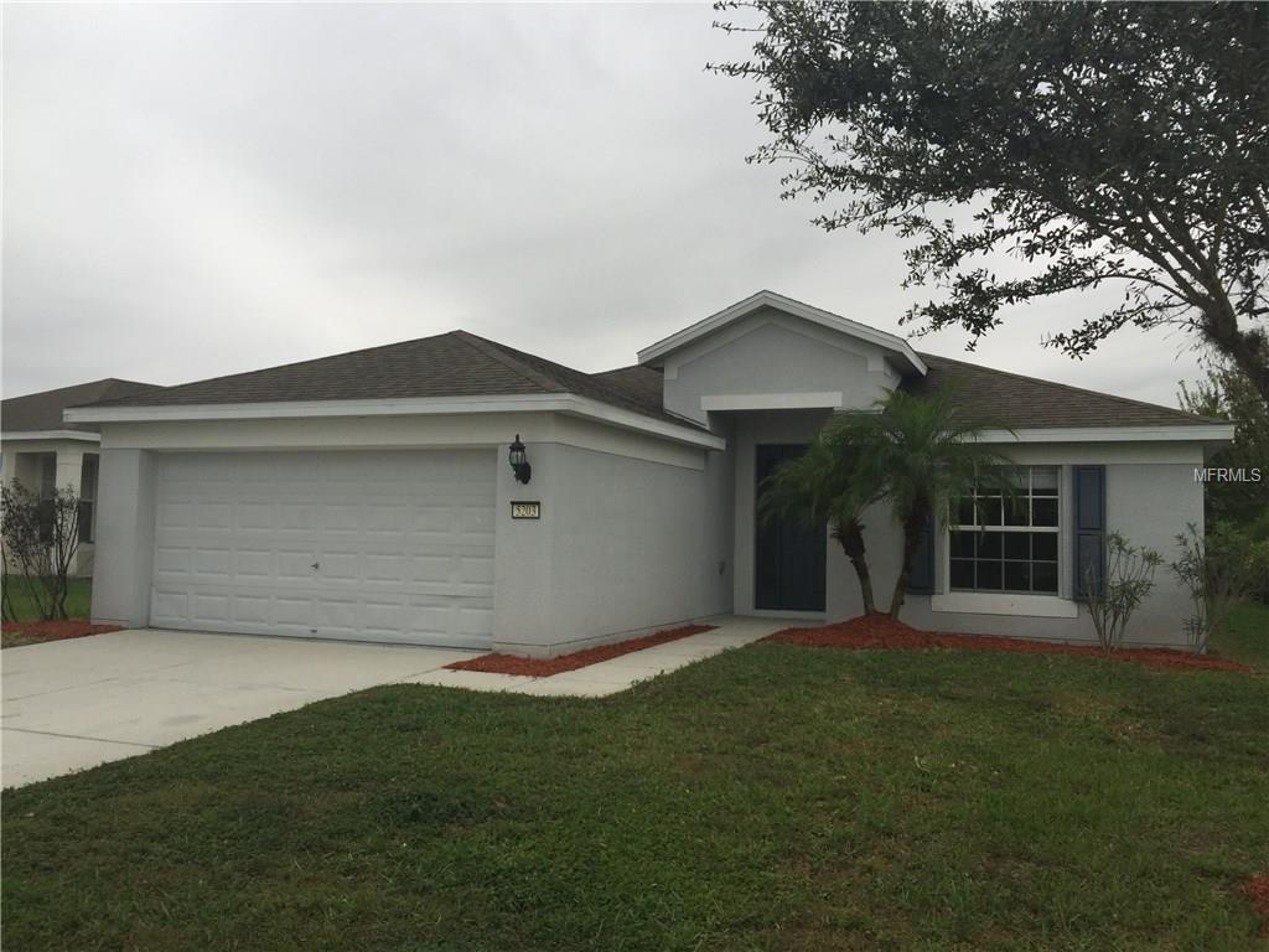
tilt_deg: +3.6
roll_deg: -2.1
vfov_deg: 48.2
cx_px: 634
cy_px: 476
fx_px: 1063
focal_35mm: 29
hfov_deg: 61.7
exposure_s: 1/194
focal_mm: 4.15
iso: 32
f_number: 2.2
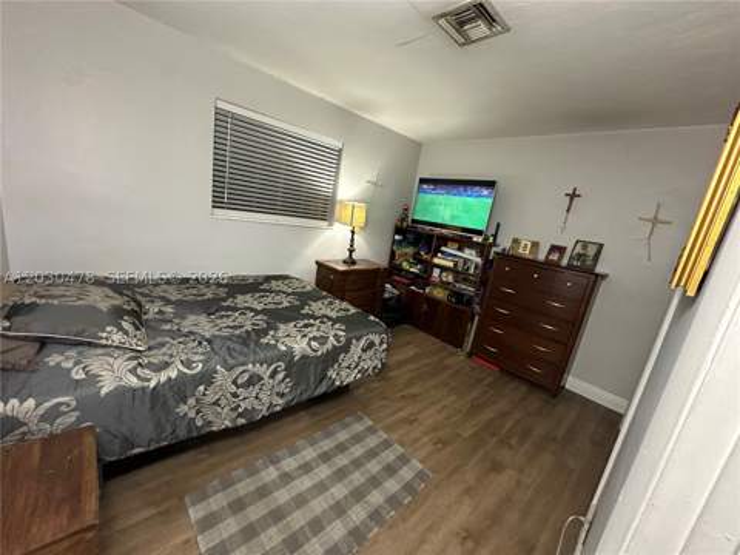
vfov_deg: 85.7
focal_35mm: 14
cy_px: 278
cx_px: 370
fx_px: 299
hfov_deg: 102.1
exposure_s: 1/60
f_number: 2.2
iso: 800
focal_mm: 2.22
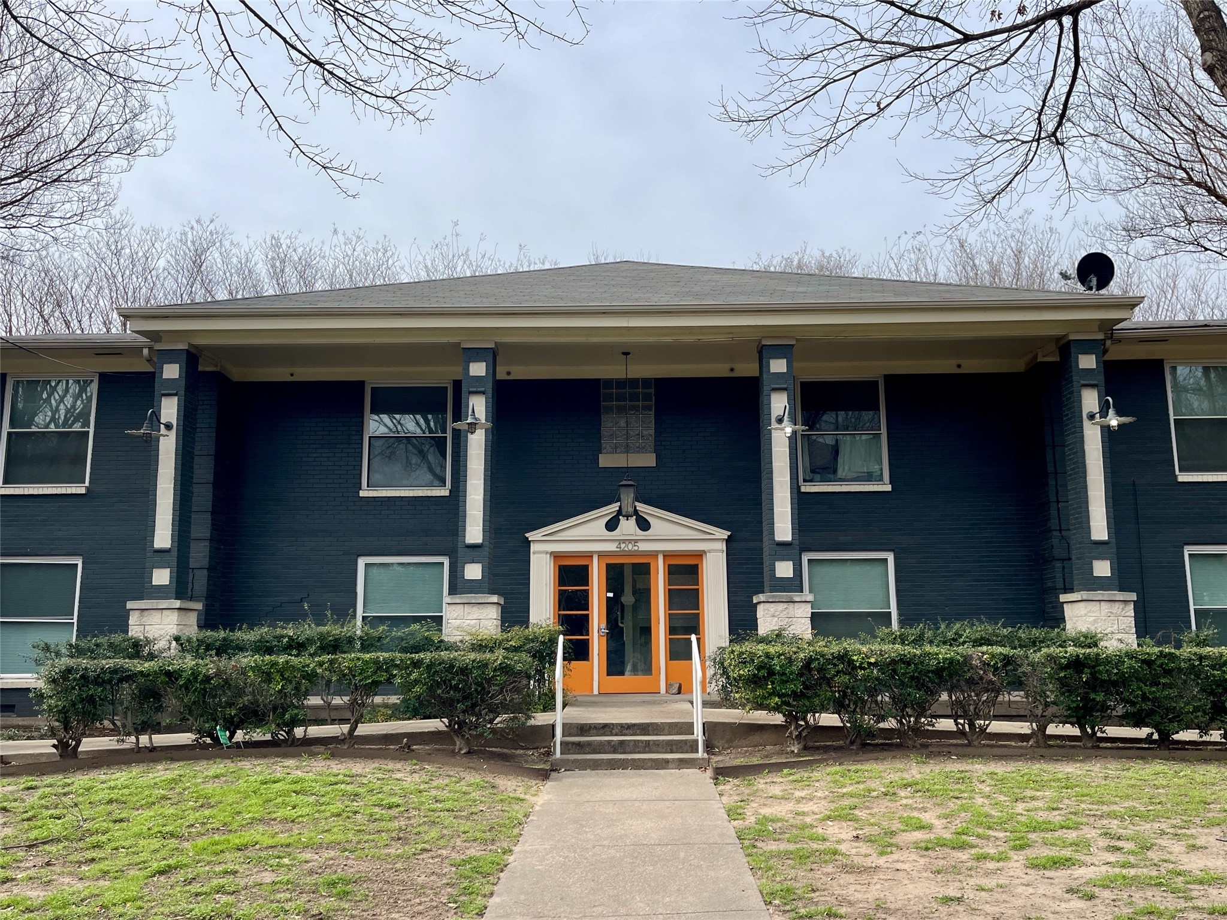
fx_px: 886
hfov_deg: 69.4
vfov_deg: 54.9
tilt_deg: +9.6
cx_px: 614
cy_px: 460
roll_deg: -1.6
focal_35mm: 25
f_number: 1.6
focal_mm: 5.1
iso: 32
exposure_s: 1/3344
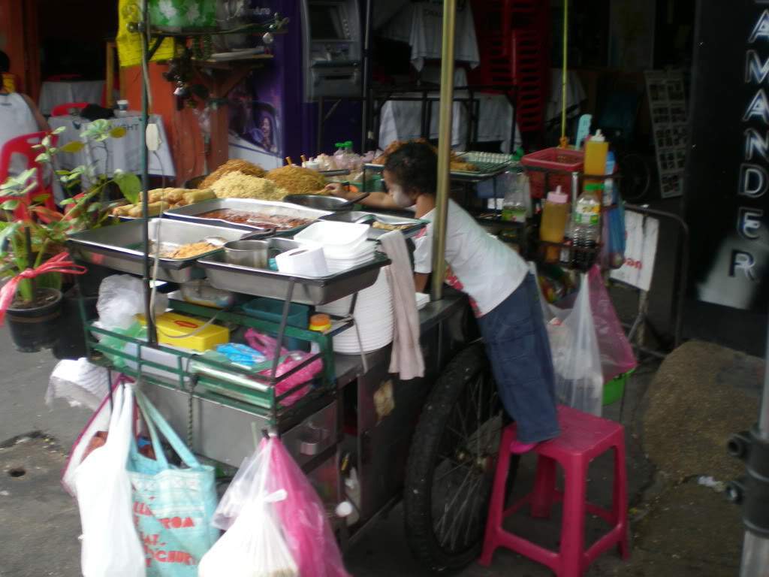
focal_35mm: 38
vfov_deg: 37.7
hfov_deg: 49.0
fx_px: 844
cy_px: 288
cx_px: 384
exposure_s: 1/96
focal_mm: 6.3
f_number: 3.1
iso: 50
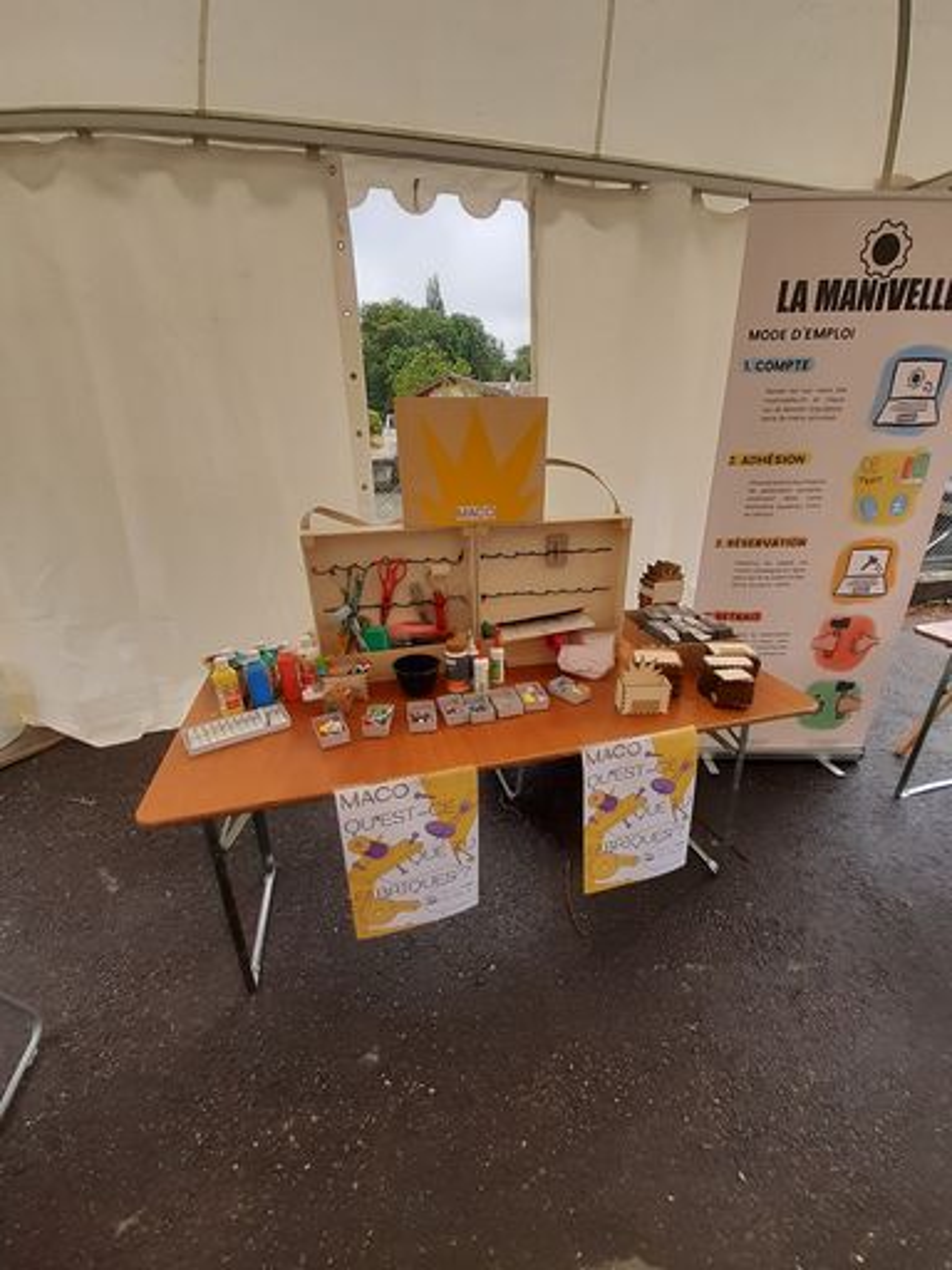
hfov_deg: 89.9
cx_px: 476
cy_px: 635
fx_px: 477
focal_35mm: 13
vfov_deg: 106.2
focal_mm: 1.13
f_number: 2.2
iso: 40
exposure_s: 1/364
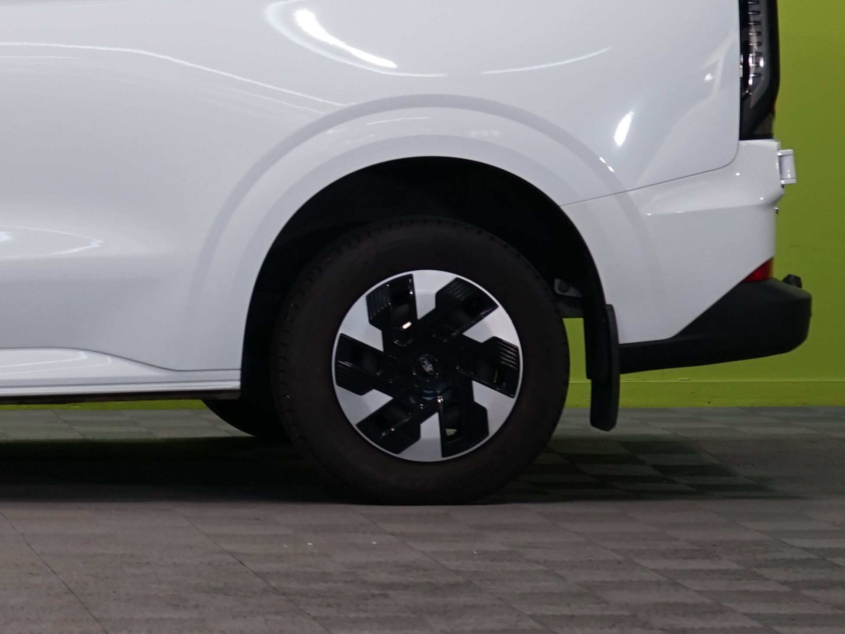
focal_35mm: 196
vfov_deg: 7.6
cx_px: -283
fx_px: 4784
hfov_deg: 9.9
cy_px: 102
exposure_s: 1/60
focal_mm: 66
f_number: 5.6
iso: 500
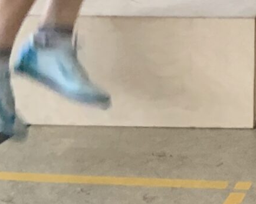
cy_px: -208
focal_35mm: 167
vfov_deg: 8.7
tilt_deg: -9.1
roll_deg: +0.2
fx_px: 1265
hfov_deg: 10.5
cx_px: 540
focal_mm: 3
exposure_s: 1/60
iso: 125
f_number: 1.8
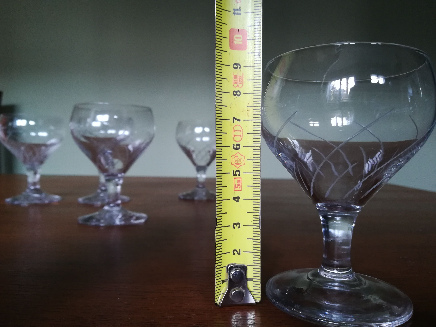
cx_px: 218
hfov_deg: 67.3
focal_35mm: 26
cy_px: 164
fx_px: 327
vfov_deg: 53.1
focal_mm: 3.83
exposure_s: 1/30
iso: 250
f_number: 2.2
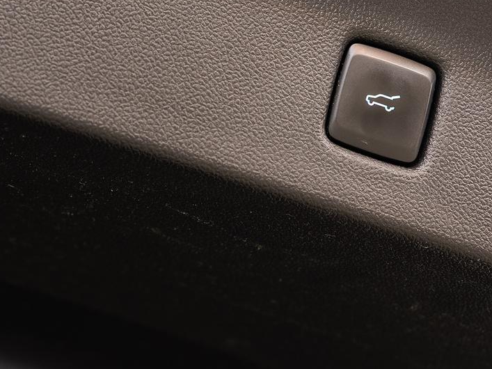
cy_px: 194
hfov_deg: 10.9
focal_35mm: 181
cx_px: 439
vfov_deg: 8.2
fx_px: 2572
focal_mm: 70
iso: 100
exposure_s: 1/1.25
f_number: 5.6
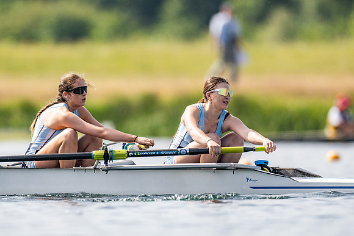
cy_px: 118
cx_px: 177
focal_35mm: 900
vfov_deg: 1.5
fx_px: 8856
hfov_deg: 2.3
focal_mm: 600
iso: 200
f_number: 4
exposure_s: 1/2500
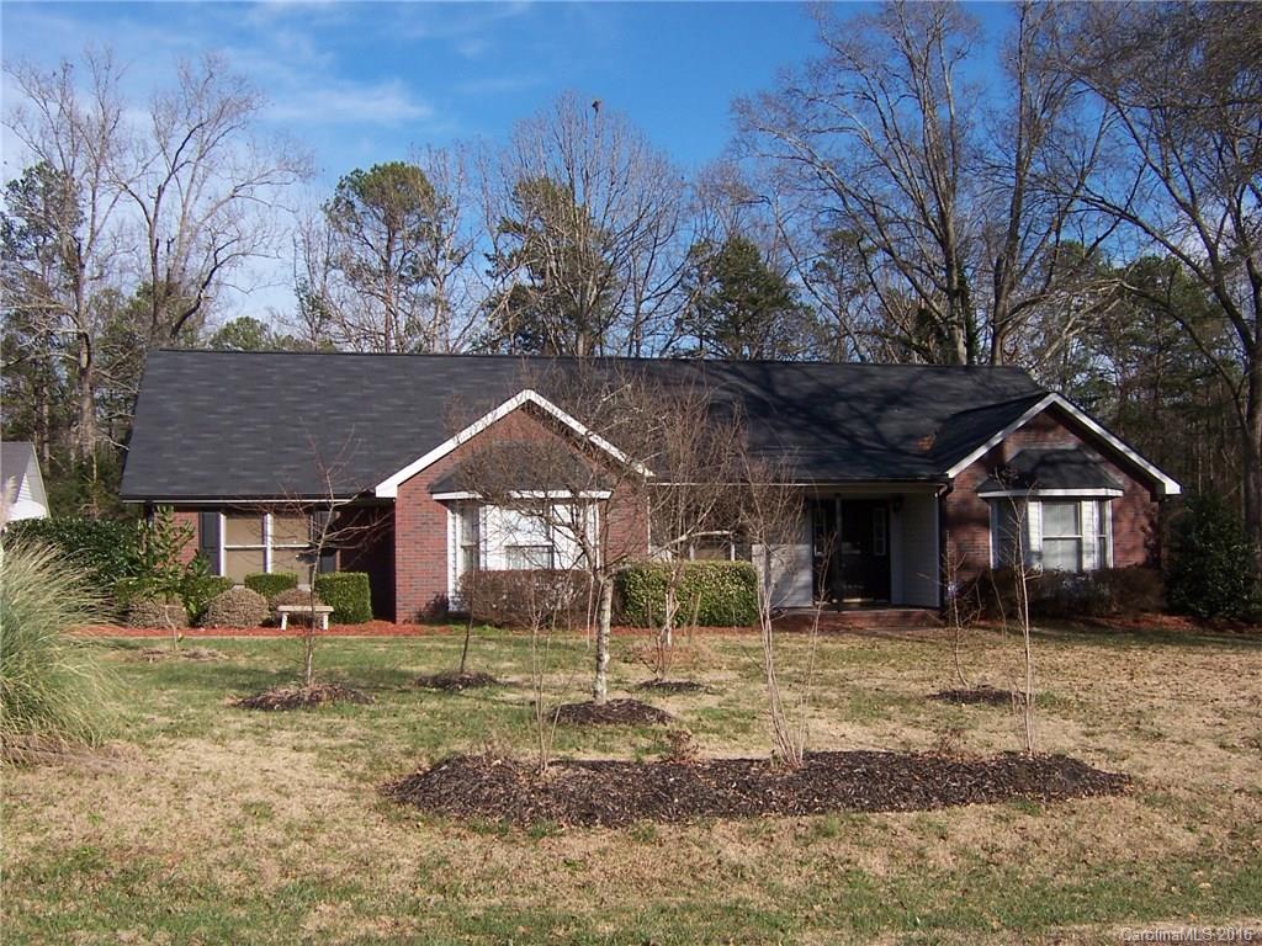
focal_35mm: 40
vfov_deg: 36.0
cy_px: 473
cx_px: 631
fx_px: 1458
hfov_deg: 46.8
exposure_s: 1/750
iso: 80
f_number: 4
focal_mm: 6.7
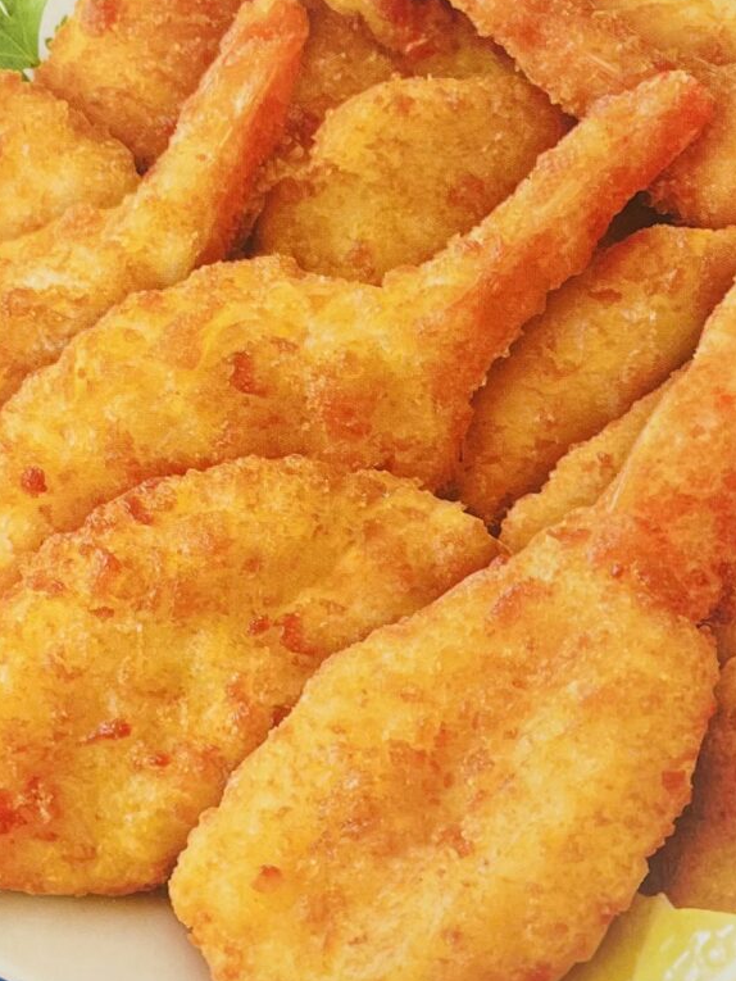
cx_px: 115
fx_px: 2466
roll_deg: +0.5
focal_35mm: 87
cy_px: 391
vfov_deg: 22.5
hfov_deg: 16.8
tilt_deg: -13.8
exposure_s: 1/121
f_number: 1.6
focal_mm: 4.2
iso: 40
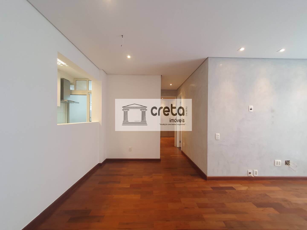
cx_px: 154
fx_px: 115
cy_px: 115
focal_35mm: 13
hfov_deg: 106.2
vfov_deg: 89.9
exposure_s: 1/60
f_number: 2.2
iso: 200
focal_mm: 1.8
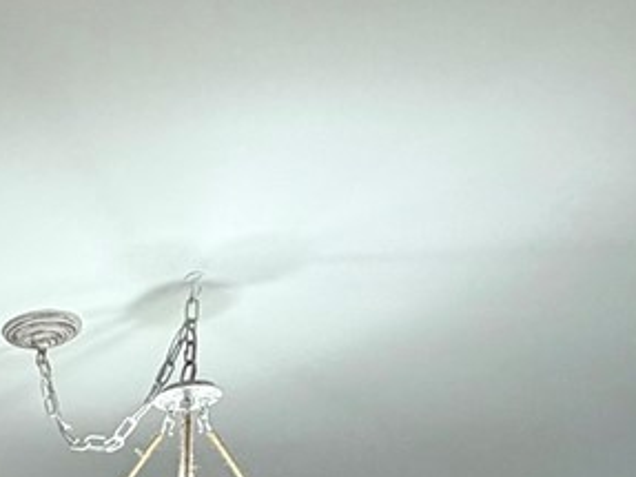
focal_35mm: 78
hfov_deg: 20.3
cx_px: -401
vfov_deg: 14.5
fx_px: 1432
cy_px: 1038
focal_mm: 2.22
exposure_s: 1/120
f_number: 2.2
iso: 160
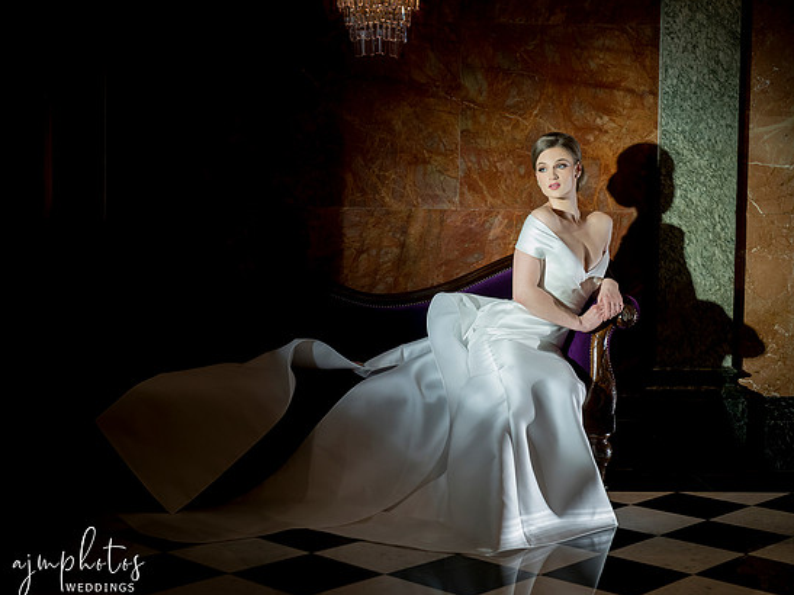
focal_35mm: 53
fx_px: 1215
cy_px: 298
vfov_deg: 27.5
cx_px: 412
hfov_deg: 36.2
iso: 800
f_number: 1.6
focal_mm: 25
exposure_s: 1/100
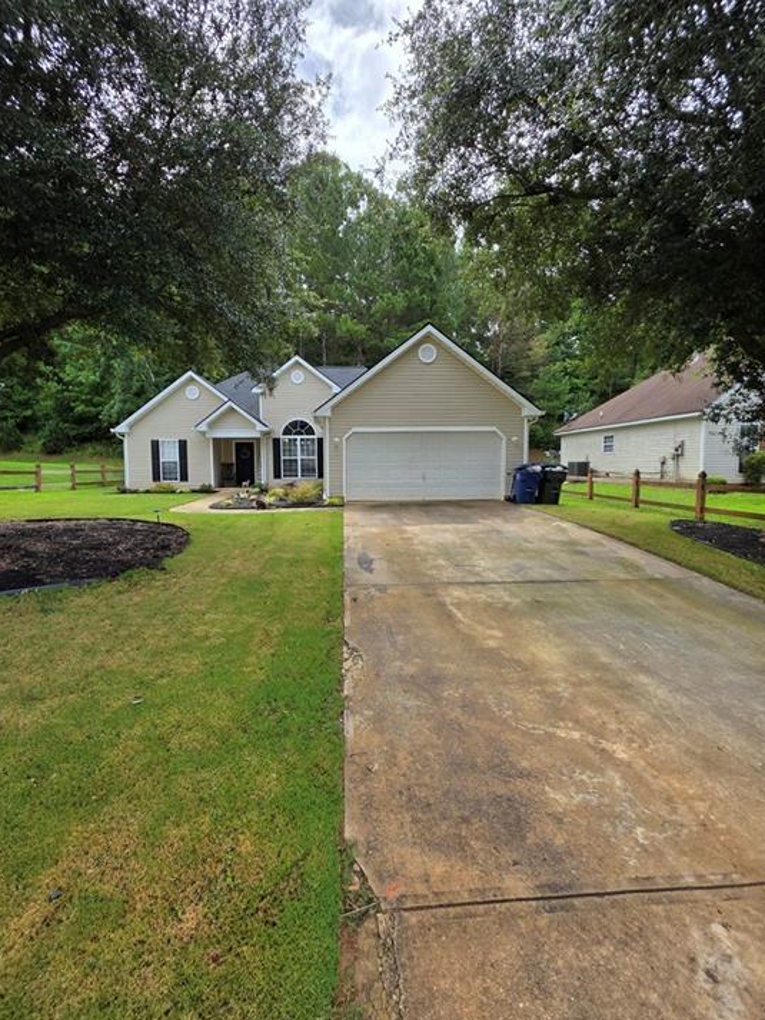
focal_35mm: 14
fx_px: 412
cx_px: 363
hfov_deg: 85.6
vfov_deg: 102.0
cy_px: 502
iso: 40
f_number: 1.9
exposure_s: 1/1293
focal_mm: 2.2
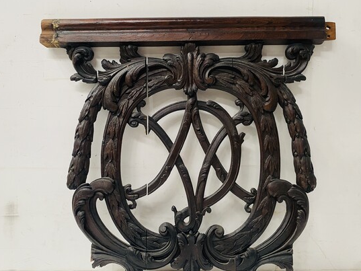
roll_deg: +1.1
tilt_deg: -6.7
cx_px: 187
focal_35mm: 31
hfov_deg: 58.3
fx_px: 323
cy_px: 142
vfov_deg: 45.4
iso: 250
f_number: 1.8
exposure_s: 1/60
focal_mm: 4.25
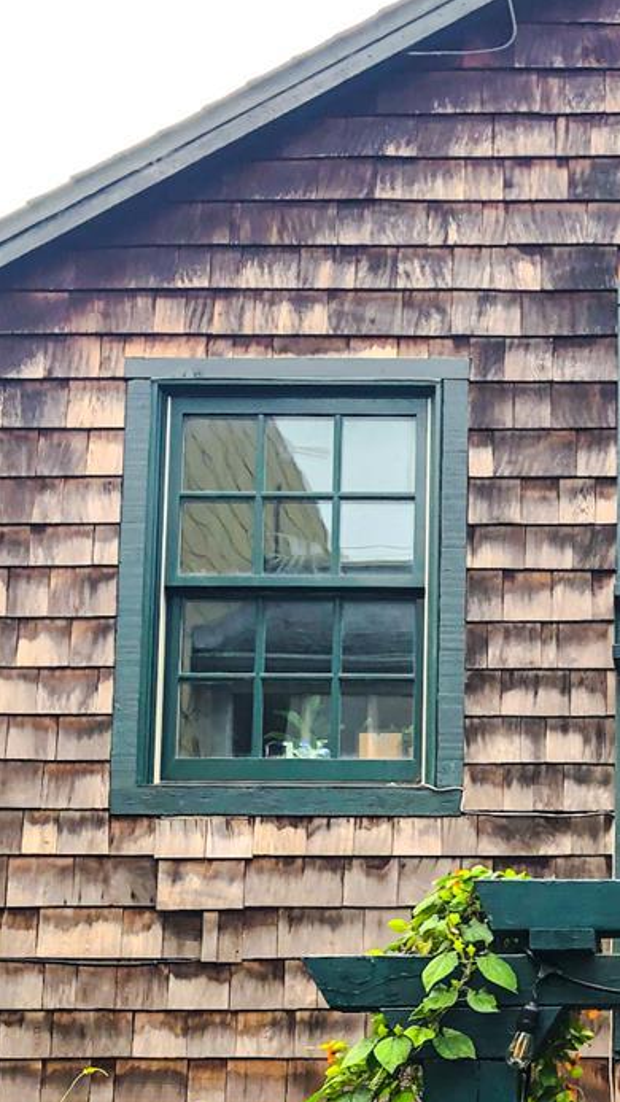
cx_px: 713
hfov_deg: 17.5
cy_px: 984
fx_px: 1928
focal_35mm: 66
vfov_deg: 30.5
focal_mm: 3.99
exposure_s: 1/120
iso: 32
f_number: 1.8
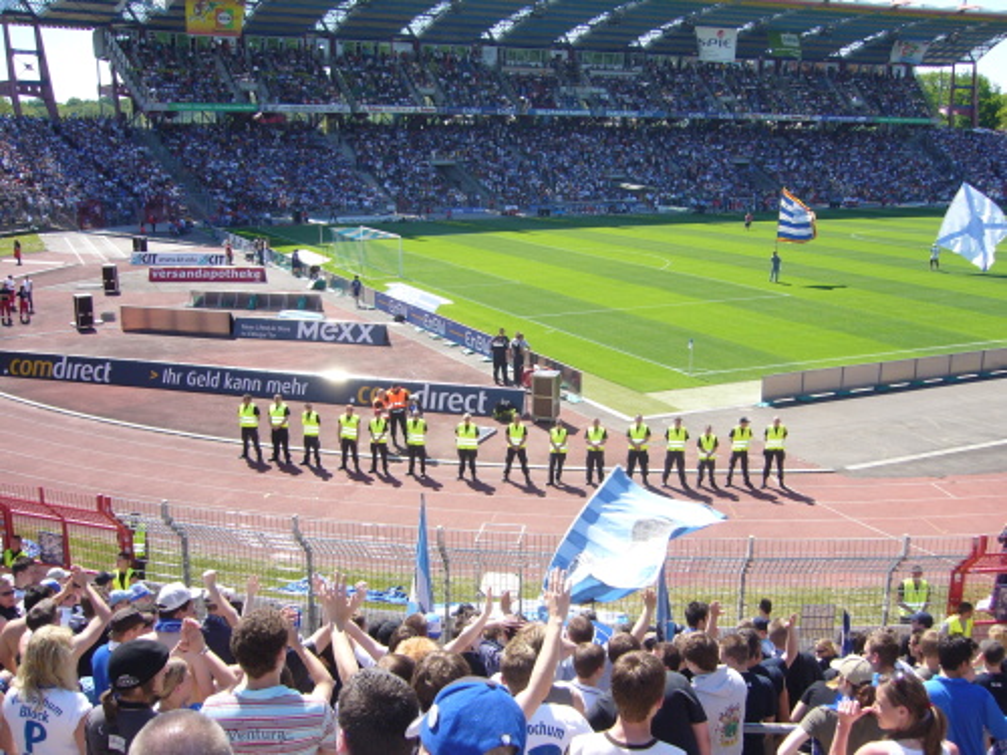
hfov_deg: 52.6
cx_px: 504
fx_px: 1018
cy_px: 378
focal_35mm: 35
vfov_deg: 40.7
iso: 80
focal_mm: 5.8
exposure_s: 1/500
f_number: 2.8
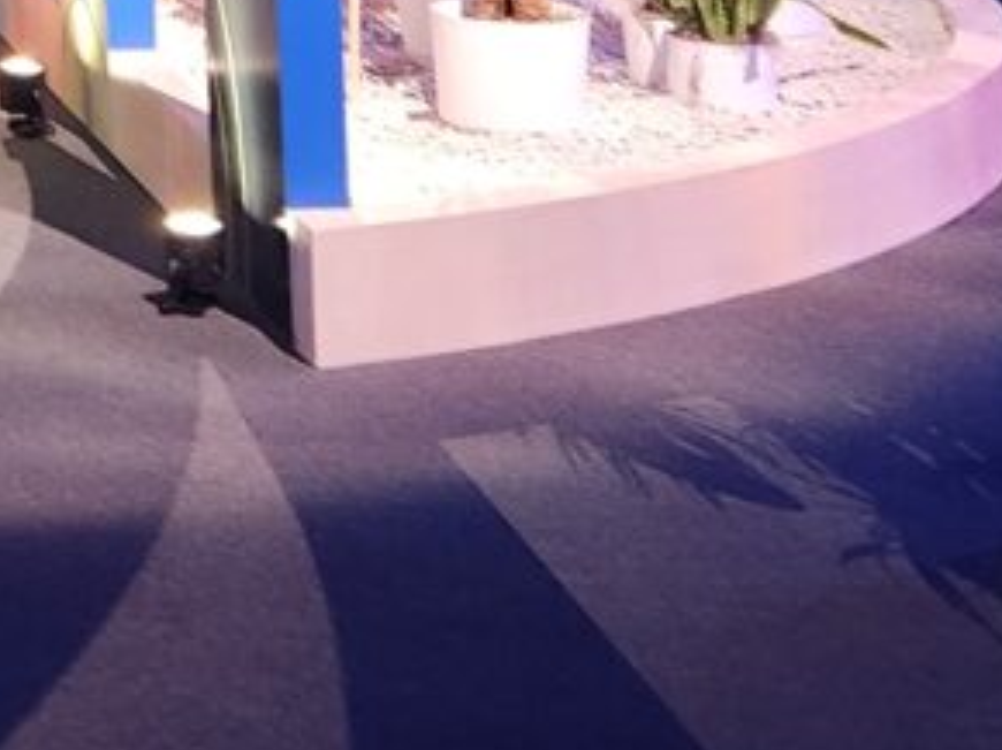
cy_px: -715
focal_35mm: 122
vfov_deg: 11.1
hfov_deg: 14.9
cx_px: -556
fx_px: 3529
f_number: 1.8
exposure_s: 1/45
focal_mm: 5.4
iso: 640
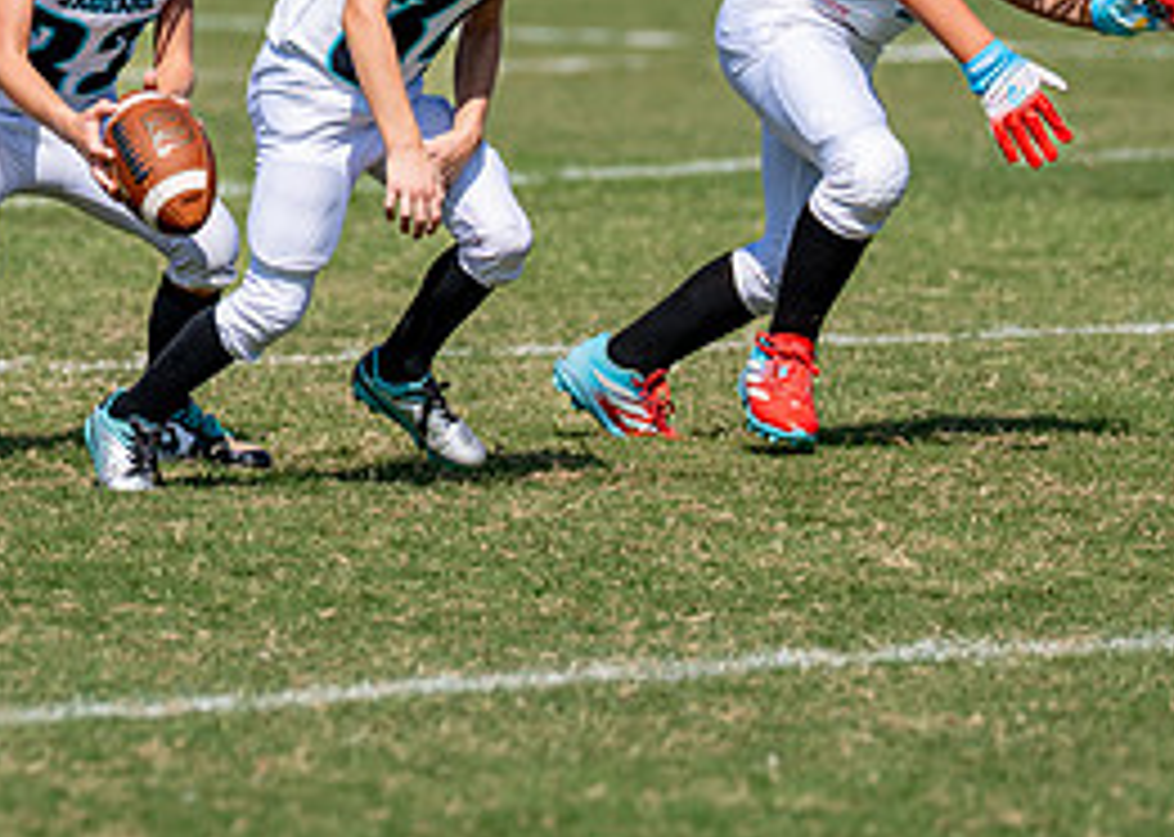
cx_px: 114
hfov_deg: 3.8
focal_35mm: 530
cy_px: -12
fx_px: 17658
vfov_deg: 2.7
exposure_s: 1/4000
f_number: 3.5
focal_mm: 200
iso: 200
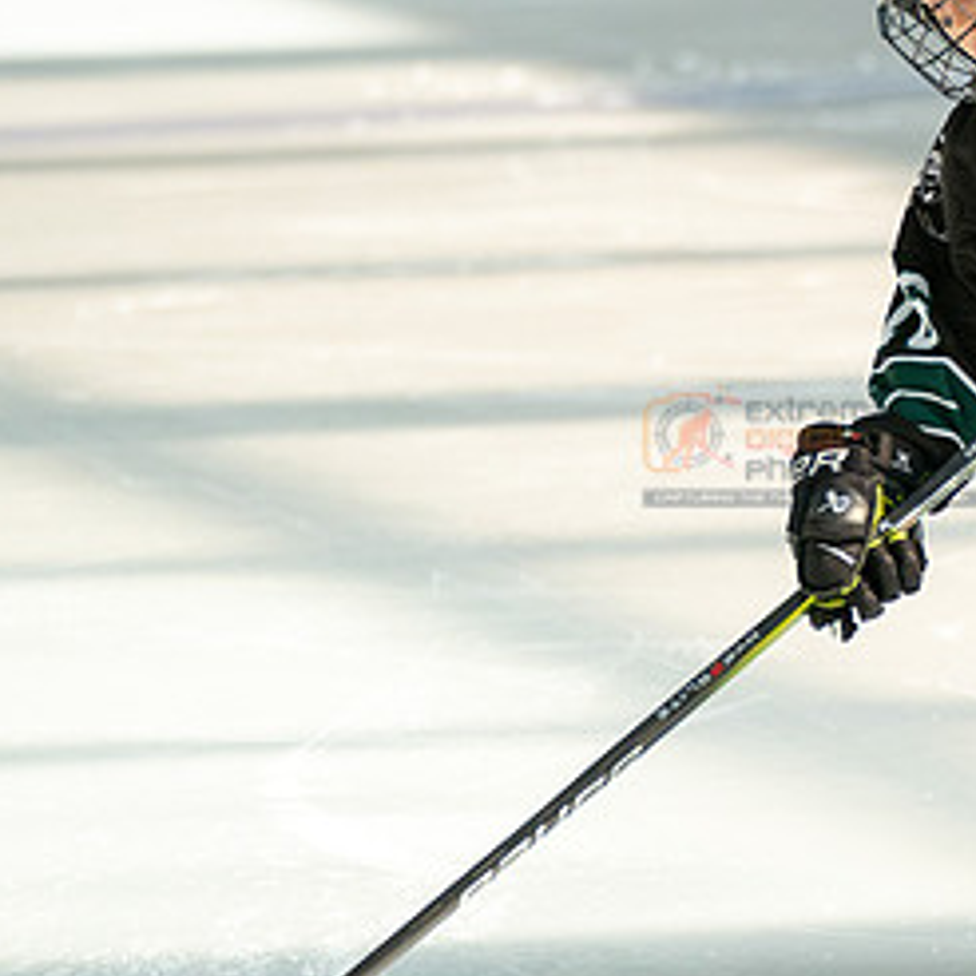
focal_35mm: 526
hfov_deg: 3.3
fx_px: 16779
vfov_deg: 3.3
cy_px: 301
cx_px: 1032
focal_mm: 221
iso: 1600
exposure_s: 1/4000
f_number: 3.5
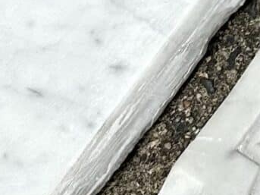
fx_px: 1344
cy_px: -226
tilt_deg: -60.1
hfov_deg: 10.0
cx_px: 564
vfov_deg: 7.8
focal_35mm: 179
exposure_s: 1/5848
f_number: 1.78
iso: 80
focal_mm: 6.86
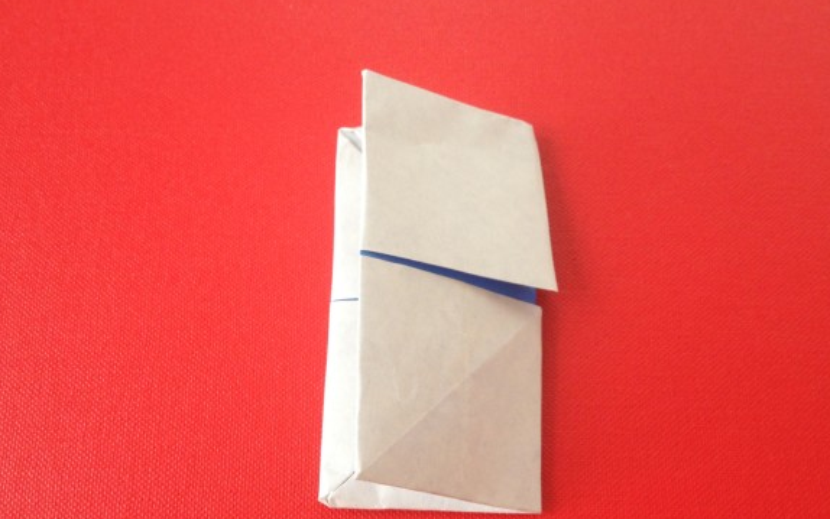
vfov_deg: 30.4
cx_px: 401
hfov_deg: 47.2
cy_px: 335
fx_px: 950
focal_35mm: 42
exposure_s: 1/20
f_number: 2.4
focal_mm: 4.28
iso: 80
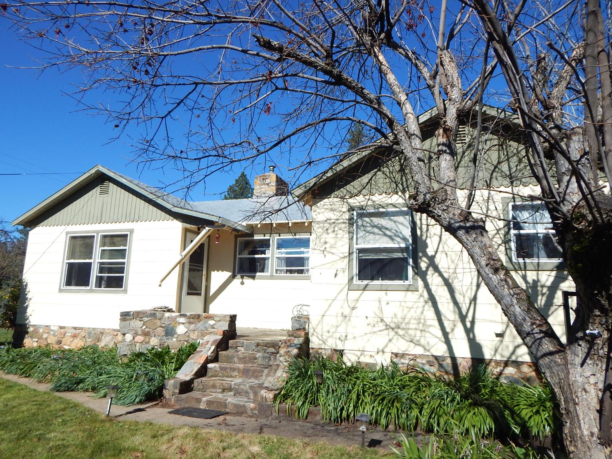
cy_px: 230
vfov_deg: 61.1
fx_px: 389
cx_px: 306
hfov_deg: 76.4
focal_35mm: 22
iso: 125
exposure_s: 1/640
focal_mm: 4
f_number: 6
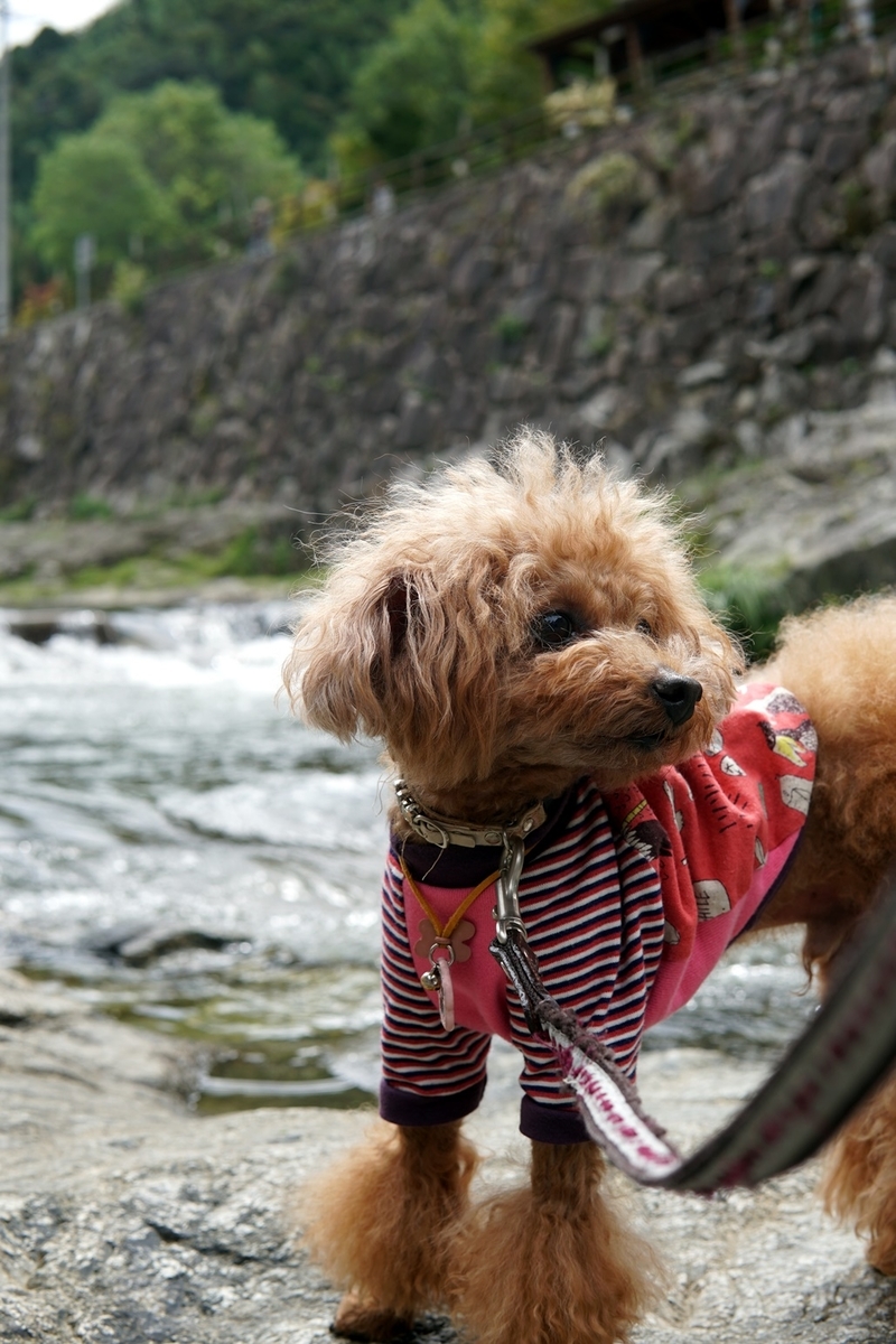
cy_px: 672
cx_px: 448
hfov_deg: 29.9
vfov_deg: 43.6
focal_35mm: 45
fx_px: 1680
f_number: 5.6
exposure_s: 1/200
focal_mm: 30
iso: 100
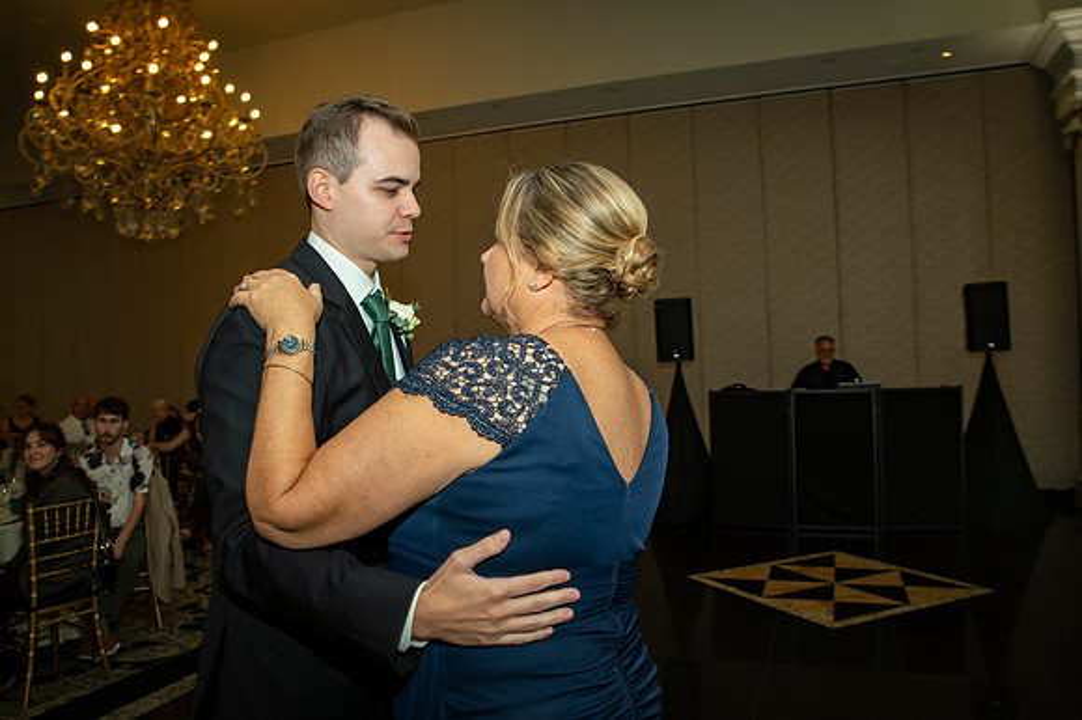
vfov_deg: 48.6
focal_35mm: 27
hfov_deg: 68.4
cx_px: 541
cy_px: 360
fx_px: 797
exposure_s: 1/60
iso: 800
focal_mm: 24
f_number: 4.5
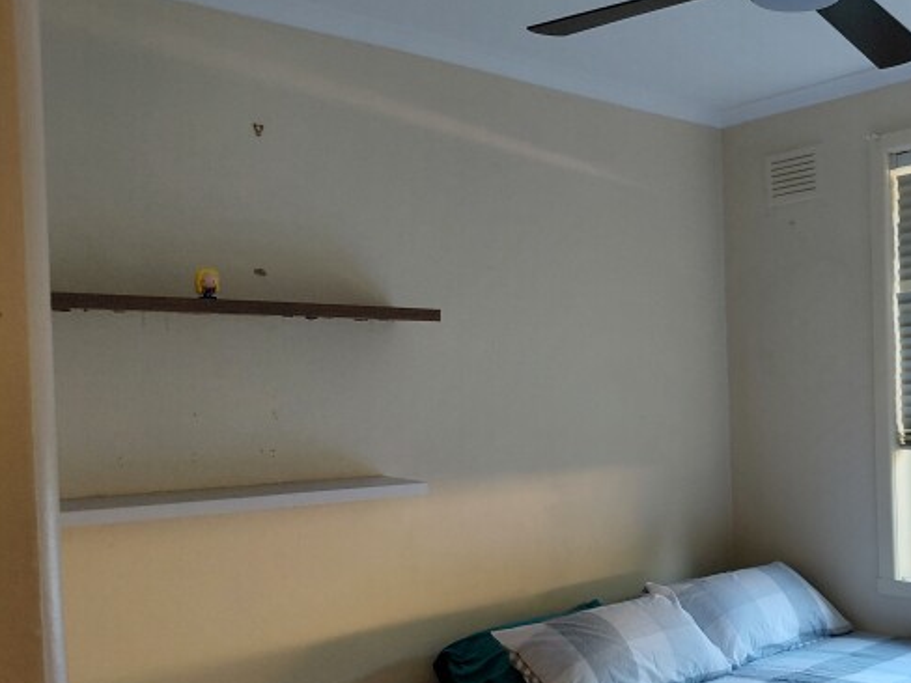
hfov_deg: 43.4
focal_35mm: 41
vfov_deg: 34.9
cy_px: 435
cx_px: 741
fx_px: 1079
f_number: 1.8
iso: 250
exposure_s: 1/120
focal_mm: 4.69
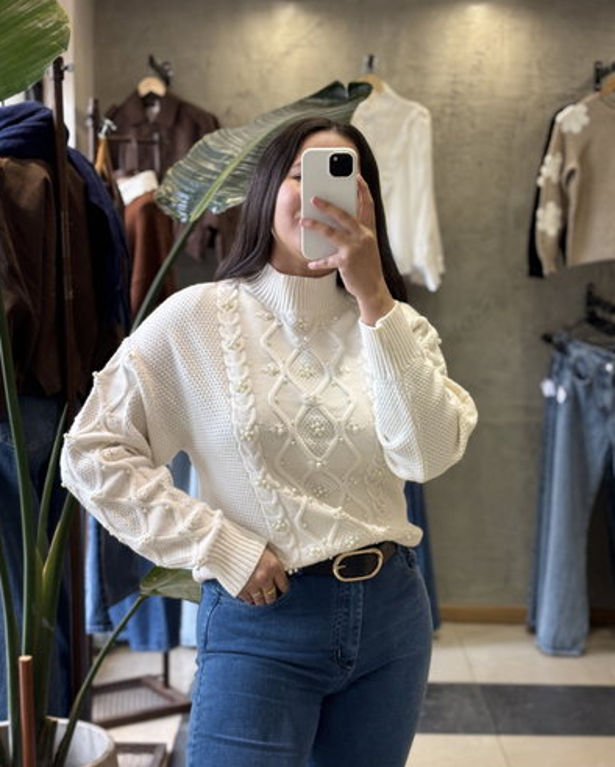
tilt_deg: -13.8
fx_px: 1251
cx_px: 304
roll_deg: -0.3
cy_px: 386
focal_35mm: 55
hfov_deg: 27.6
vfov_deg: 34.1
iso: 40
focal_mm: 5.96
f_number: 1.6
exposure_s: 1/50
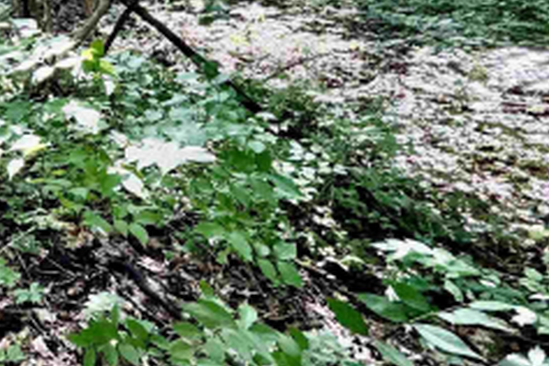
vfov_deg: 27.9
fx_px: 625
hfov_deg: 31.4
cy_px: -90
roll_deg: +1.3
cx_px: -221
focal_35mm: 41
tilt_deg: -1.7
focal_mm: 2.22
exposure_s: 1/99
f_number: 2.2
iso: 200
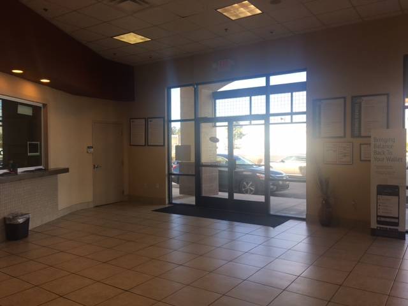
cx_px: 204
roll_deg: +1.2
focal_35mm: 29
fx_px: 342
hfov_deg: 61.7
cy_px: 153
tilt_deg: -1.7
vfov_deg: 48.2
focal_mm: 4.15
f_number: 2.2
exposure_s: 1/190
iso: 25
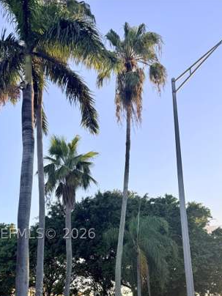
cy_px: 234
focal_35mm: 38
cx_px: 78
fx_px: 325
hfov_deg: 37.4
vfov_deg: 46.6
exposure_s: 1/612
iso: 80
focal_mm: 6.76
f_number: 1.78
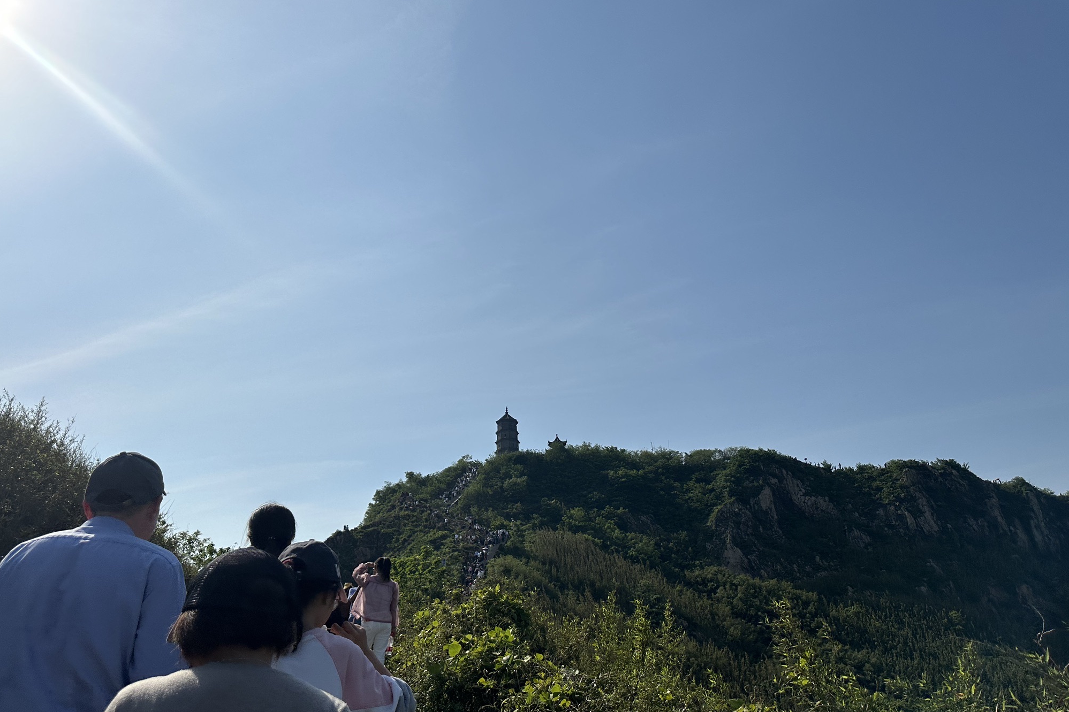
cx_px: 534
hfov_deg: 71.5
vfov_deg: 51.3
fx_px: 742
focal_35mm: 25
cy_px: 372
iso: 100
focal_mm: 6.86
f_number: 1.78
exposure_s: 1/18519
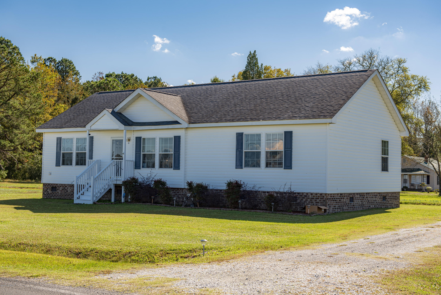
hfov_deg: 38.2
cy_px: 148
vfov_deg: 26.0
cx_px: 220
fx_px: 637
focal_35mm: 52
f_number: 7.1
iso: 100
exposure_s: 1/250
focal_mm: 52
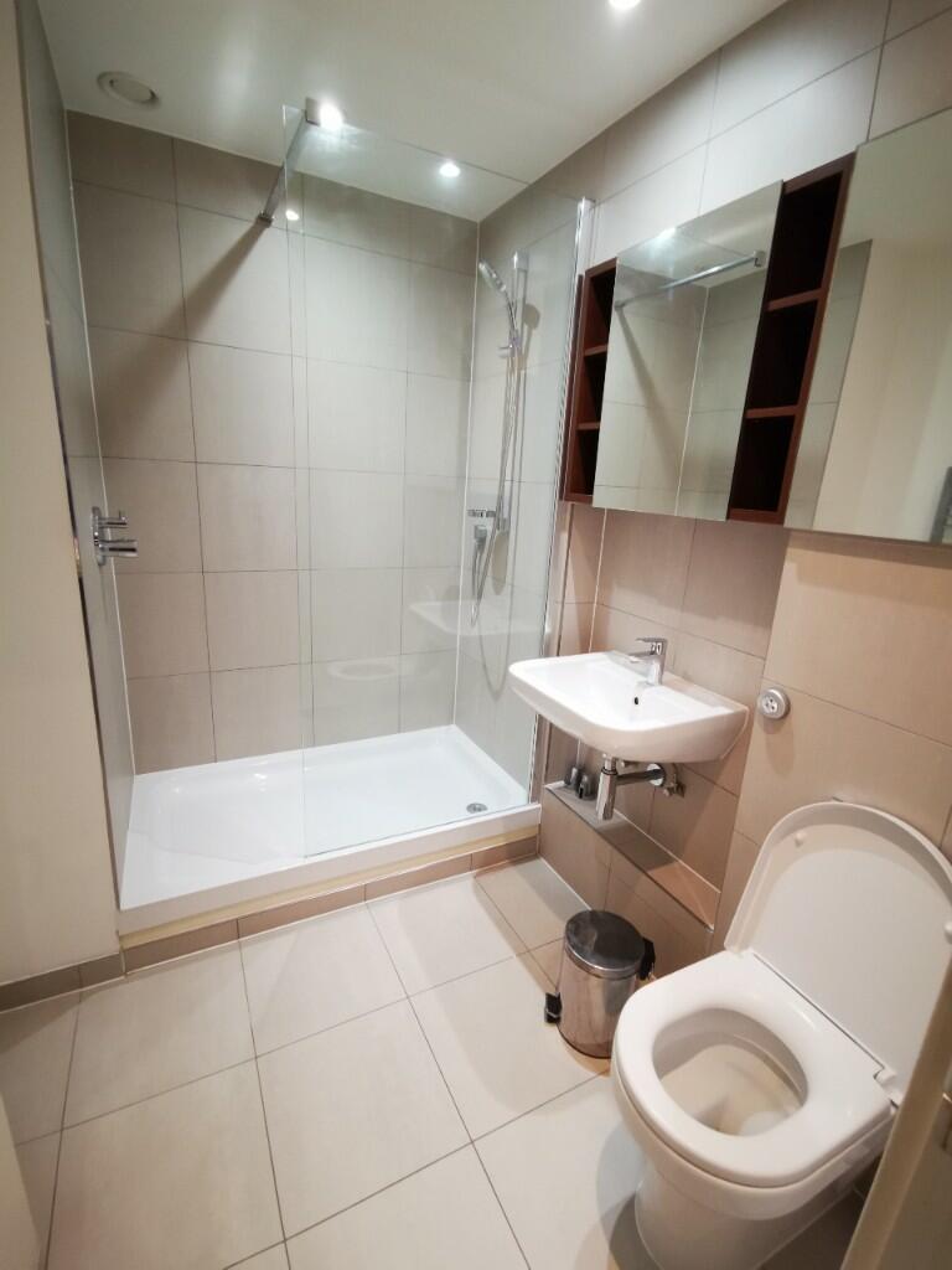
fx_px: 587
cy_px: 635
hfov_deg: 78.1
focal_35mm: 16
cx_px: 476
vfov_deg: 94.5
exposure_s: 1/33.3
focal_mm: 2.35
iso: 400
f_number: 2.2
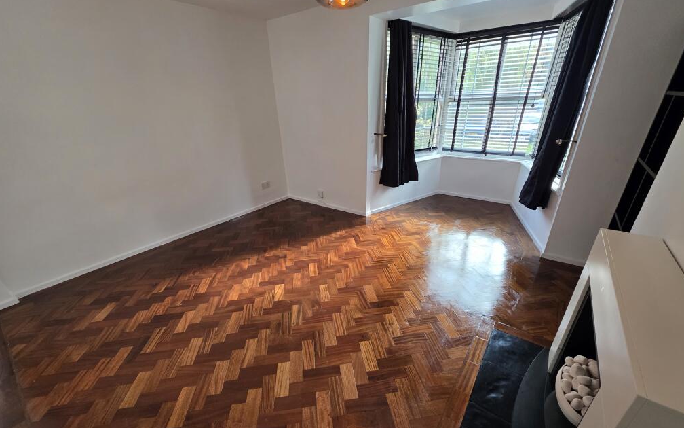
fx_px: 261
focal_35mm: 14
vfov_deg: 78.4
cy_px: 235
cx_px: 344
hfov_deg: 105.3
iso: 160
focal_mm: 2.2
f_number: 1.9
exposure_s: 1/100
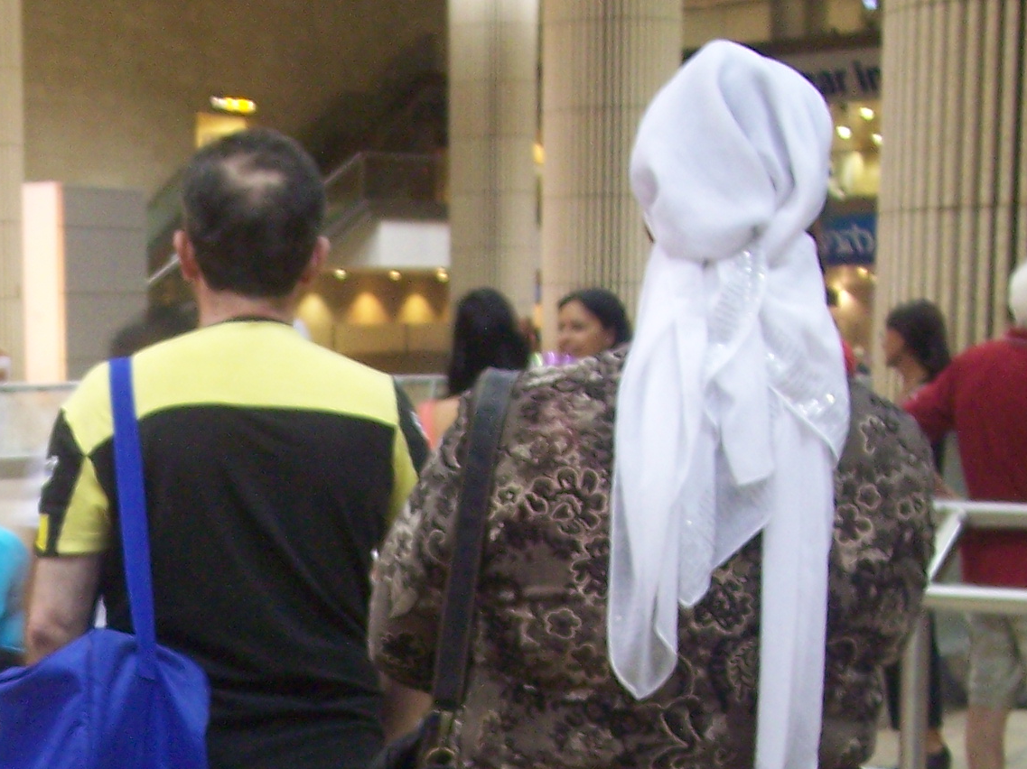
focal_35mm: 98
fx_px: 2907
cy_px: 938
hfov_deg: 19.4
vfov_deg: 14.6
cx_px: -36
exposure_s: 1/8
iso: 200
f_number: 3.4
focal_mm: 8
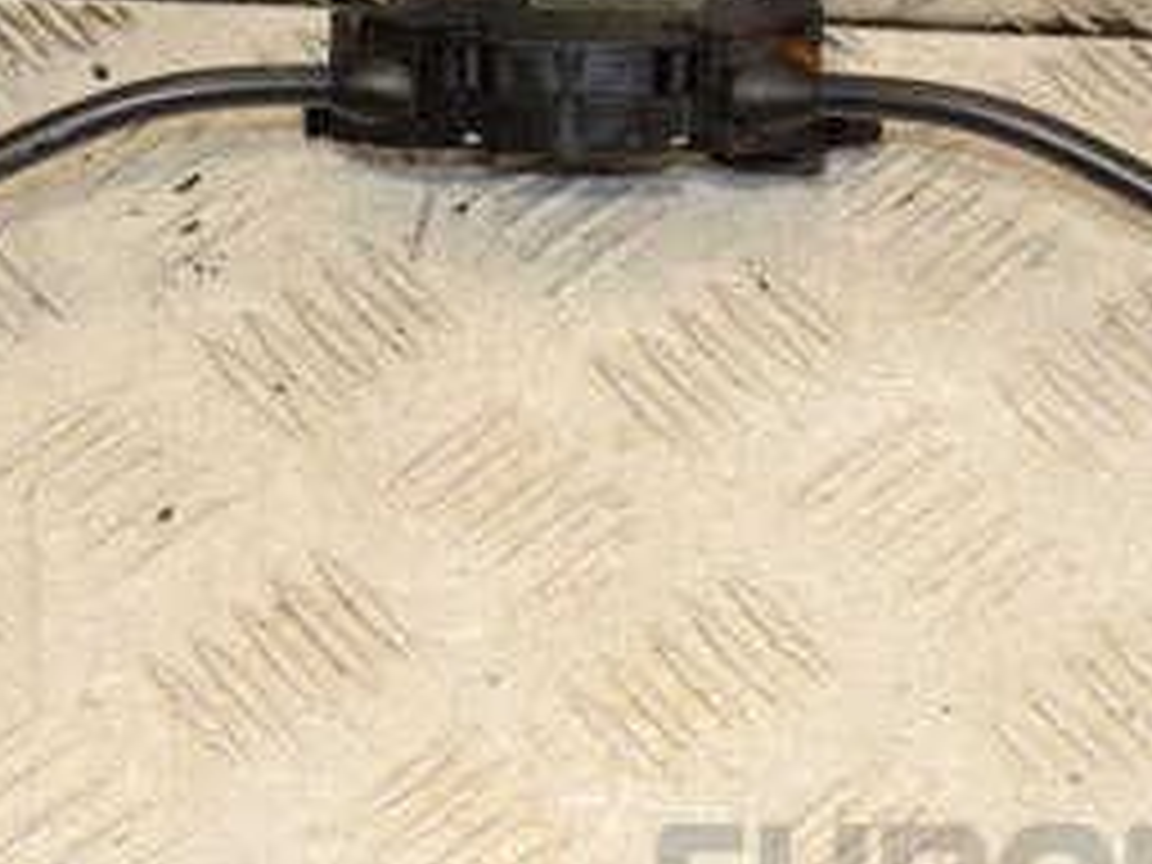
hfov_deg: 16.7
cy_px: 292
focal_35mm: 118
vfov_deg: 12.5
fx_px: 3931
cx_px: 572
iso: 800
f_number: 8
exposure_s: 1/200
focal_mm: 35
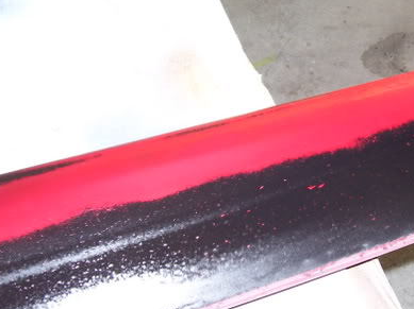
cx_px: 332
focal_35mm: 56
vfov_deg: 26.0
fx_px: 669
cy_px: 117
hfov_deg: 33.4
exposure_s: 1/60
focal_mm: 5.6
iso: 80
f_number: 2.7
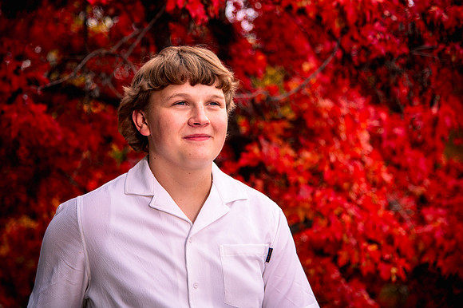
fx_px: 1124
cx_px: 232
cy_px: 144
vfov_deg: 15.6
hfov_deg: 23.3
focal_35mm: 87
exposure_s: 1/250
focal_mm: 82
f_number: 4
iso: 200
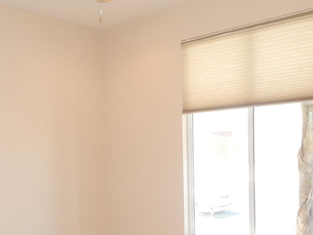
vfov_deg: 34.7
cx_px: 116
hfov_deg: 45.4
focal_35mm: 41
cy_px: 164
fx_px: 371
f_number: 3
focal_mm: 4
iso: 180
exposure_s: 1/50
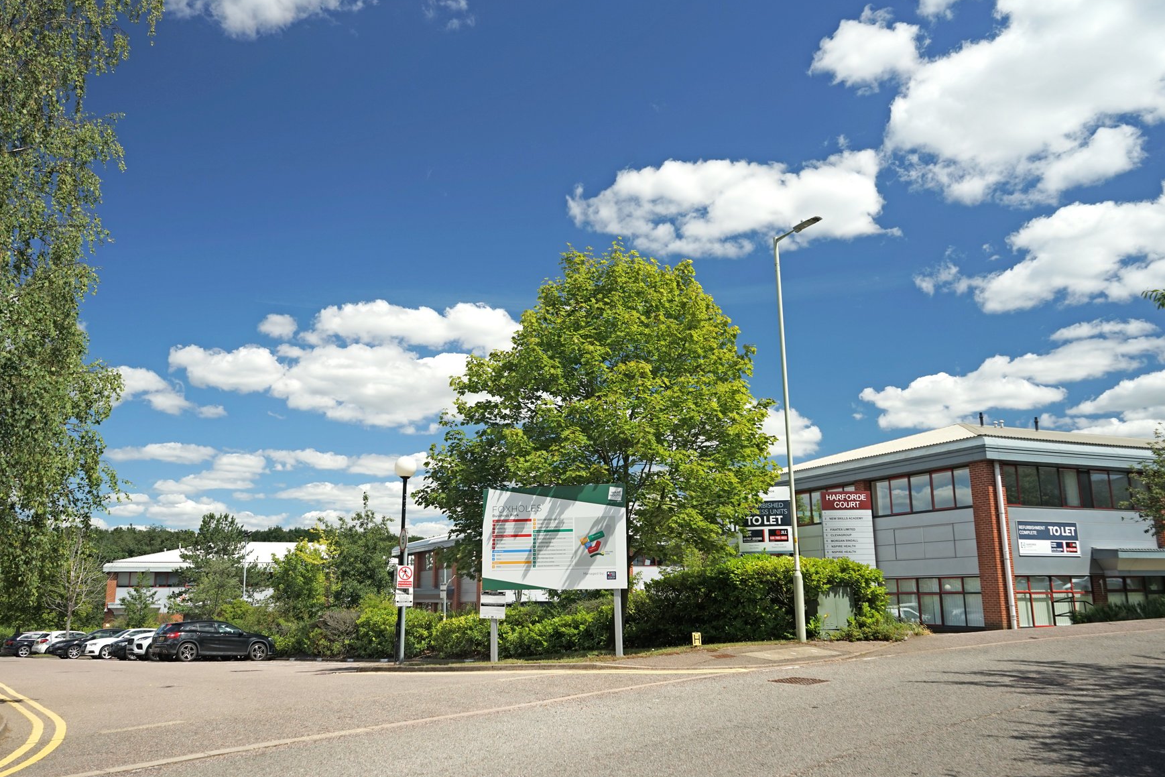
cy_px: 384
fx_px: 938
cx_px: 571
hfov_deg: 63.6
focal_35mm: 29
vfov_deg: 45.0
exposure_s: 1/125
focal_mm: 28
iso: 100
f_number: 8
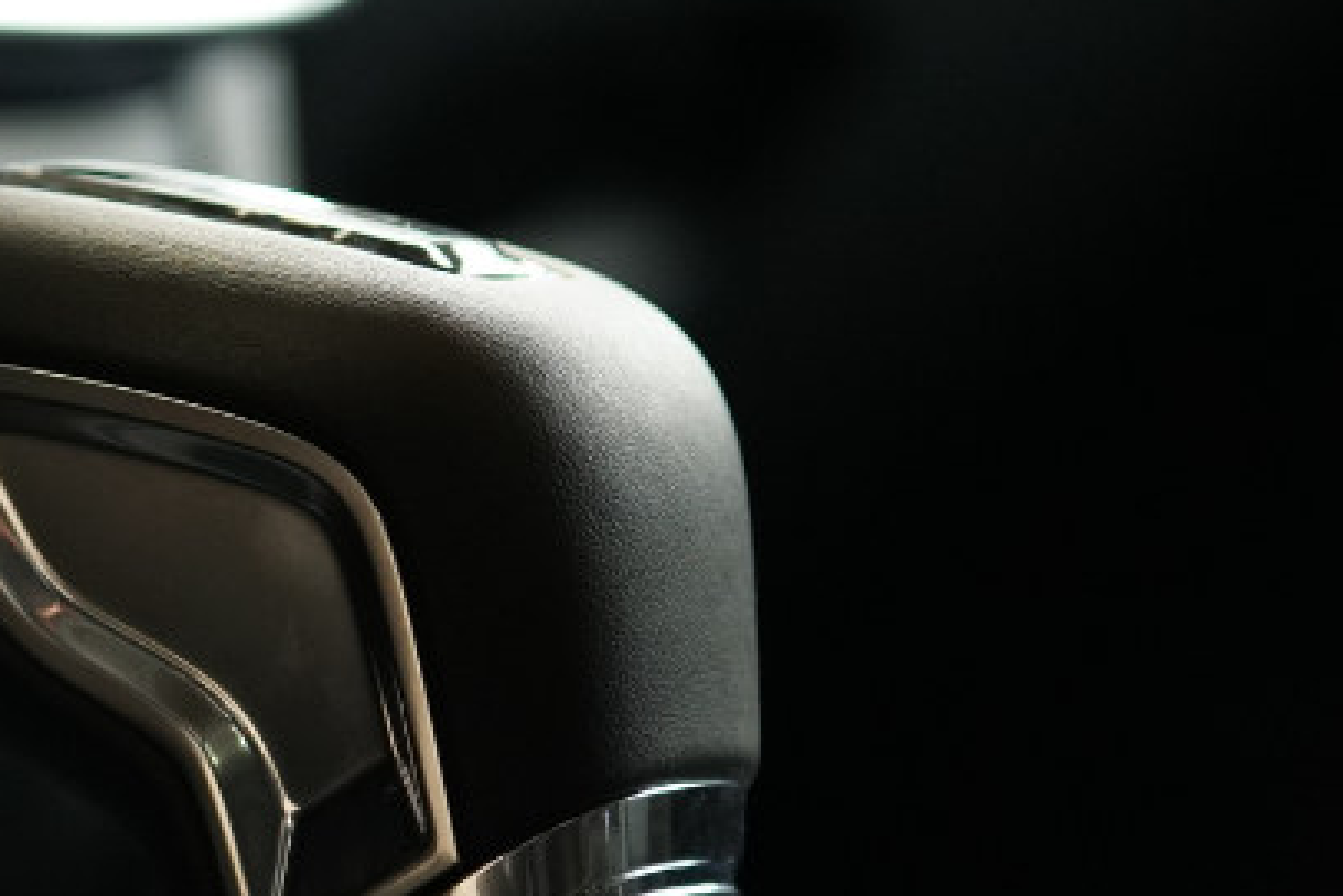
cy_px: 651
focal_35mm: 266
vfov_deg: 5.2
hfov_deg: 7.6
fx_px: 9926
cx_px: -506
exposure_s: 1/50
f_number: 2.8
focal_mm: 60
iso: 800
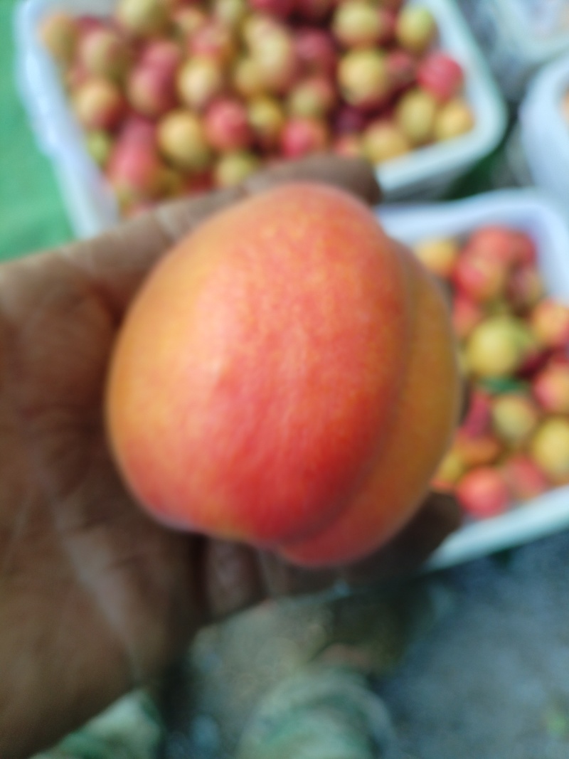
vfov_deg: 67.3
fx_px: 570
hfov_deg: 53.1
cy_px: 380
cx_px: 284
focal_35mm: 26
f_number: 1.8
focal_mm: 4.25
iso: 100
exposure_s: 1/102
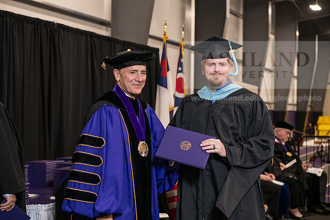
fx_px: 642
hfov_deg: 28.8
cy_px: 110
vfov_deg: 19.5
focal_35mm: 70
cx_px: 165
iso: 2000
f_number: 5
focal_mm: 70
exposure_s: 1/125
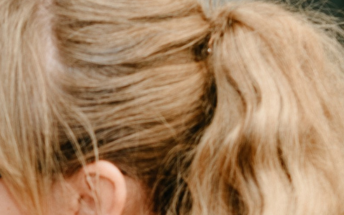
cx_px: -111
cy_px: 304
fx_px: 1688
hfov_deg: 11.3
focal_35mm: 180
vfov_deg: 7.2
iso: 100
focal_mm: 29
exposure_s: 1/160
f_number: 4
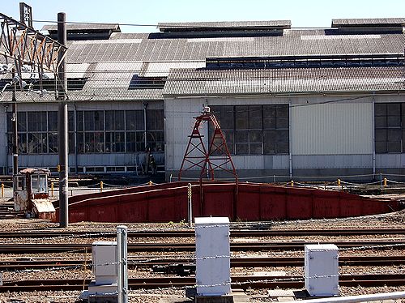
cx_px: 202
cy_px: 152
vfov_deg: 15.4
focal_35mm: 96
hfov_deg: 20.5
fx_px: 1122
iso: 80
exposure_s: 1/200
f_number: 5.3
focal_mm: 13.6
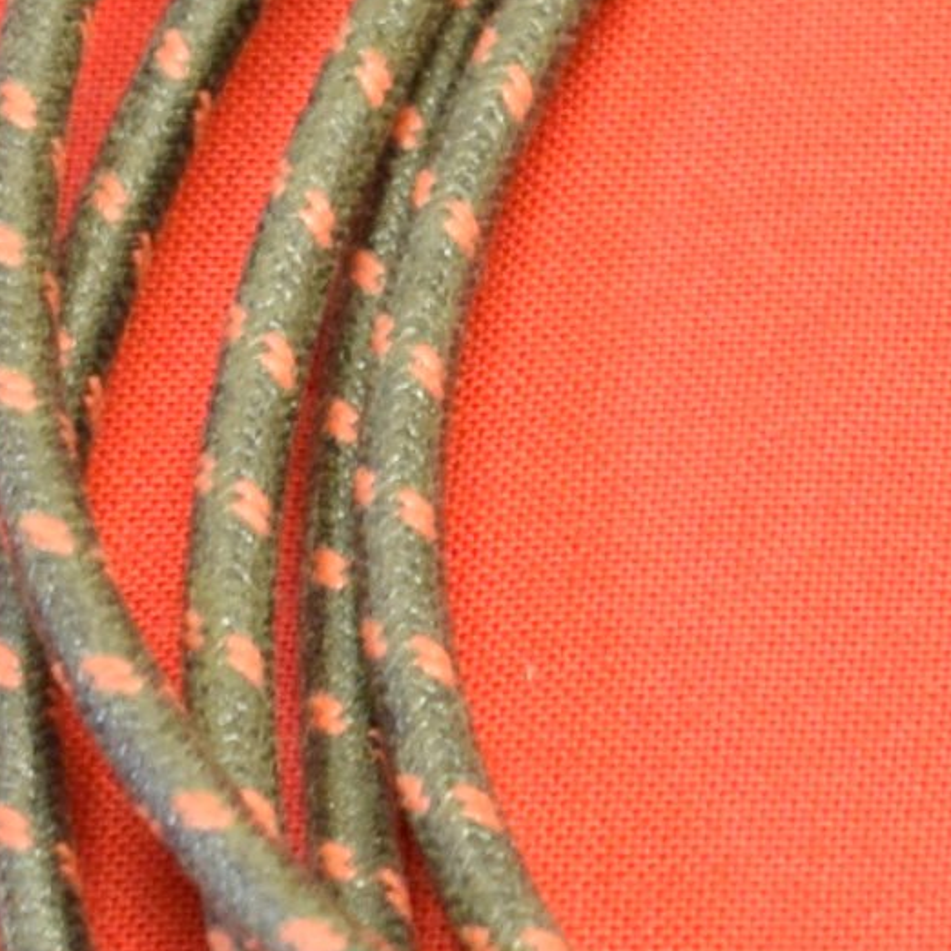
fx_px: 9221
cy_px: 527
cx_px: 2062
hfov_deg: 5.7
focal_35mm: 297
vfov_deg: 5.9
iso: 1250
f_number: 5
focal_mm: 27
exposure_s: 1/60
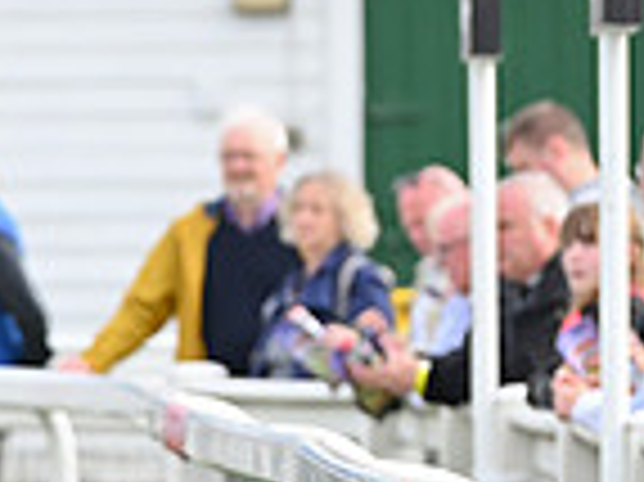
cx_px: -401
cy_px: 664
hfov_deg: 3.6
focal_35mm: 547
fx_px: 10168
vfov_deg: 2.7
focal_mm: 140
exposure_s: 1/2000
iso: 800
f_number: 4.5
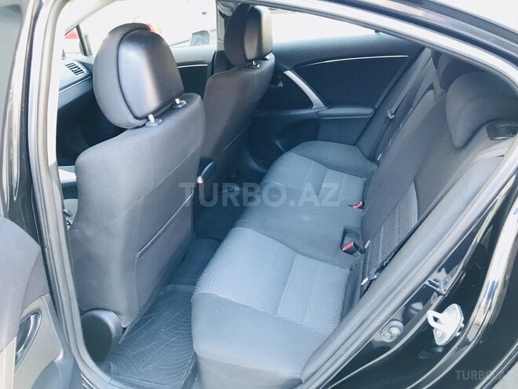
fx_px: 419
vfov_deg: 49.7
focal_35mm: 28
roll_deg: +6.1
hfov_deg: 63.4
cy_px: 194
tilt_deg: -28.0
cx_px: 259
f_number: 1.8
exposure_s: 1/18
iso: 40
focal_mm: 3.99
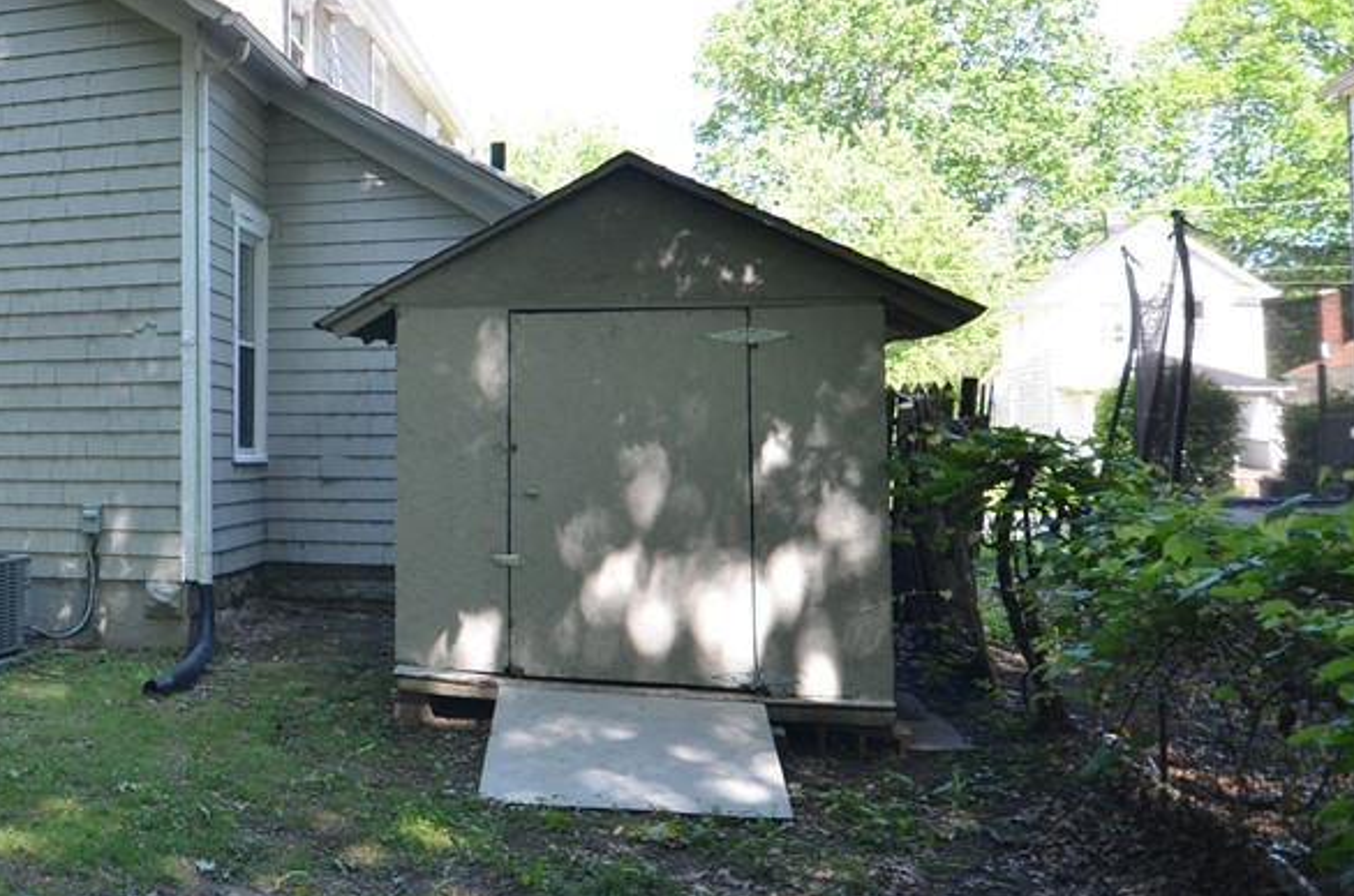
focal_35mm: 39
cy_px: 350
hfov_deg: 45.1
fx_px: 1464
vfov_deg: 33.9
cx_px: 140
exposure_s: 1/125
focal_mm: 14
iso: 400
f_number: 5.6
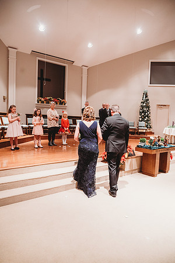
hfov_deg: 53.1
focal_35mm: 24
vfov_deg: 73.7
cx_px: 88
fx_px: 175
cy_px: 132
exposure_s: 1/125
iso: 2000
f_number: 4
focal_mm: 24
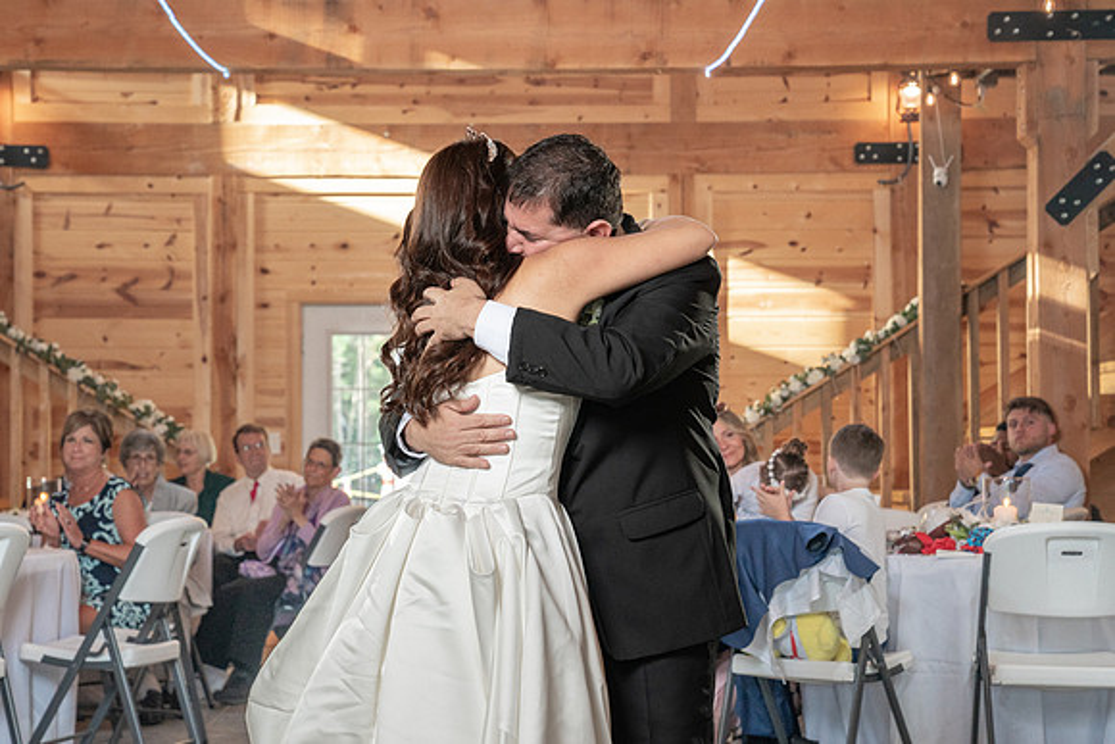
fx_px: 2380
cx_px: 510
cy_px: 374
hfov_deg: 26.4
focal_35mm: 77
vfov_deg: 17.8
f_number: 5.6
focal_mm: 70
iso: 2000
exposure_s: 1/200
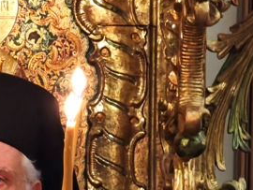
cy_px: 329
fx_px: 3248
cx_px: -52
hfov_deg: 4.4
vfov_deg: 3.3
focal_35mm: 444
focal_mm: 19.4
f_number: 2.5
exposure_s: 1/33.3
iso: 1000
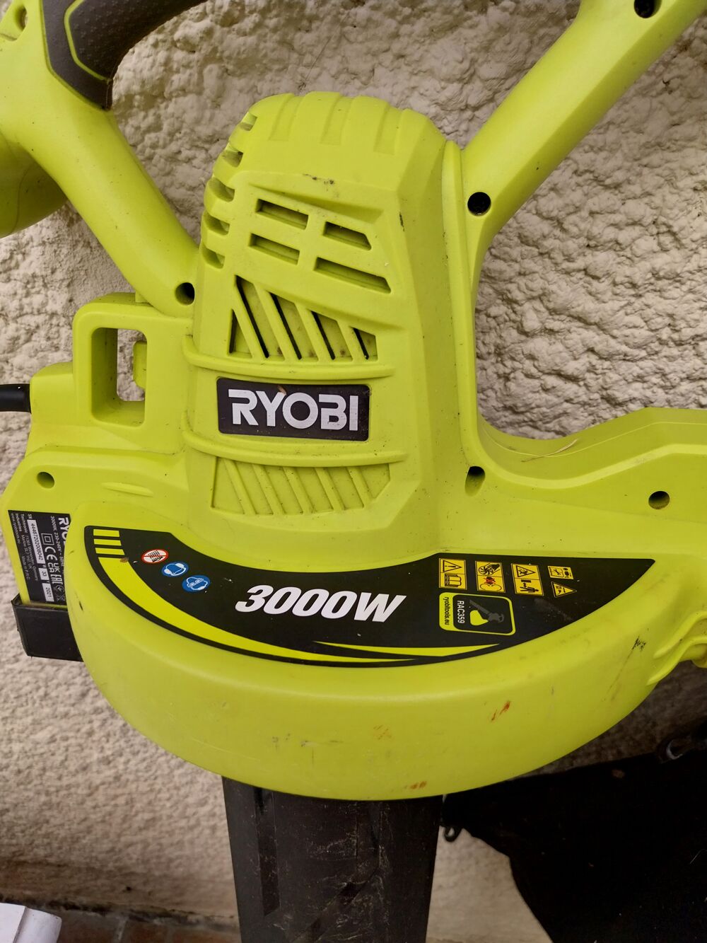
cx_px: 354
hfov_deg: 53.1
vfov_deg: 67.3
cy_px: 472
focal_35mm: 26
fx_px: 708
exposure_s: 1/50
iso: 32
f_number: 1.8
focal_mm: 4
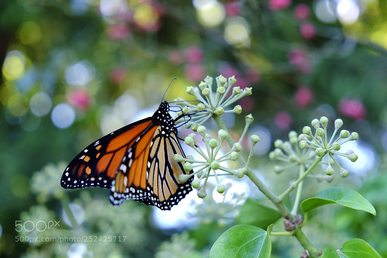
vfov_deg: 18.7
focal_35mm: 73
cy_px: 129
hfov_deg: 27.7
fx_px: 785
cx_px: 194
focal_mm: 48.4
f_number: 4
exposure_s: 1/250
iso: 800
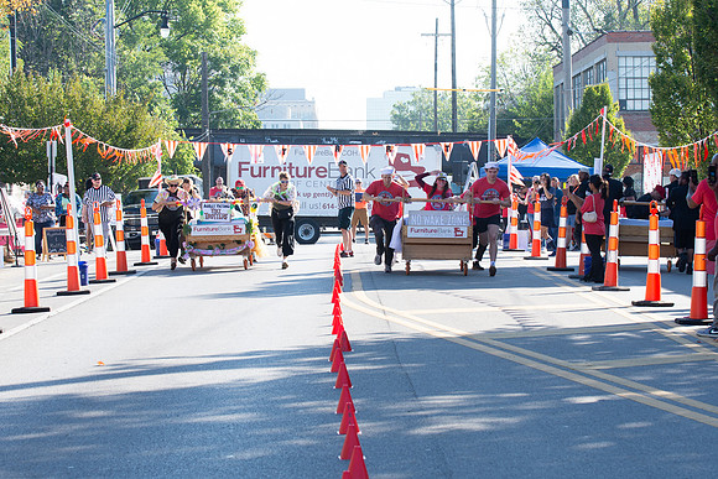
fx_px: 2152
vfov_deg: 12.7
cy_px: 244
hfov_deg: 18.9
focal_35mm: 108
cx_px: 370
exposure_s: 1/250
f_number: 7.1
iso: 200
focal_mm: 70
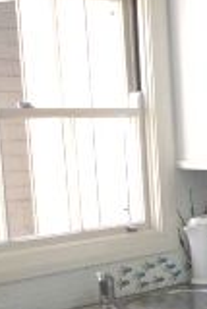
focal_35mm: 100
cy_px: 278
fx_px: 861
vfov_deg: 20.0
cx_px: 486
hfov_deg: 11.5
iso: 125
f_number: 3.3
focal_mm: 4.3
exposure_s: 1/60
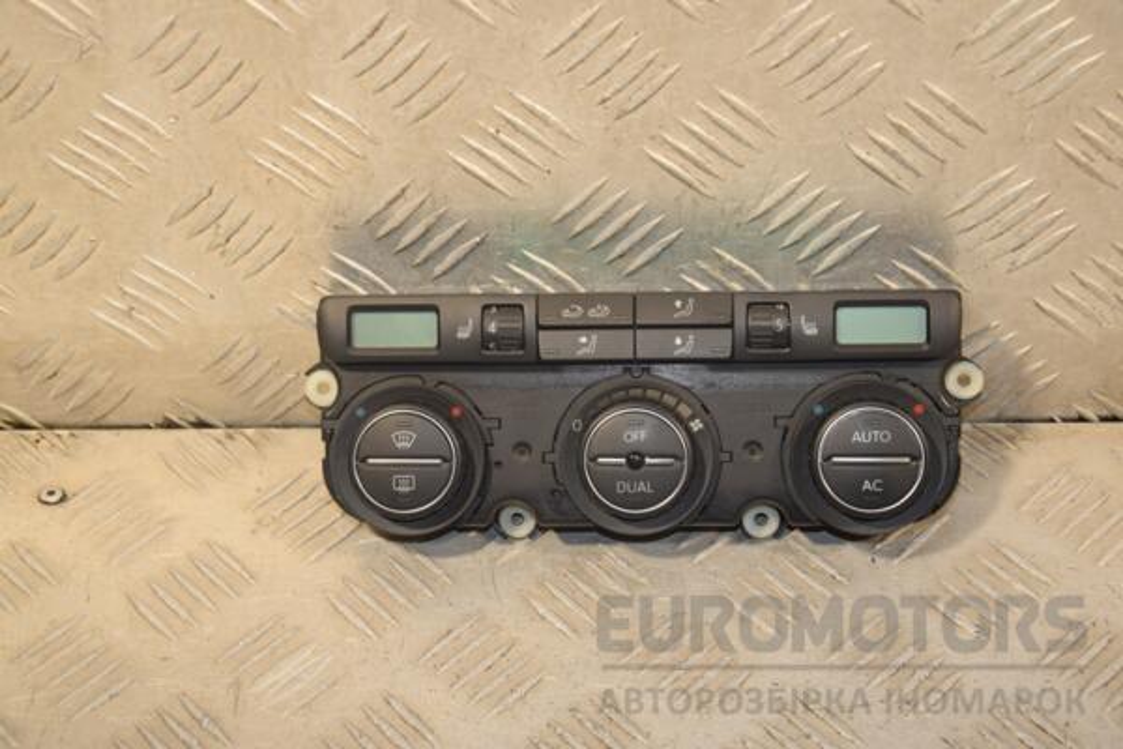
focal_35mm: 78
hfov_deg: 26.0
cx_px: 562
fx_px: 2433
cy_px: 374
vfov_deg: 17.5
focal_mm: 52
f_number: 6.3
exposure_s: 1/200
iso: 800
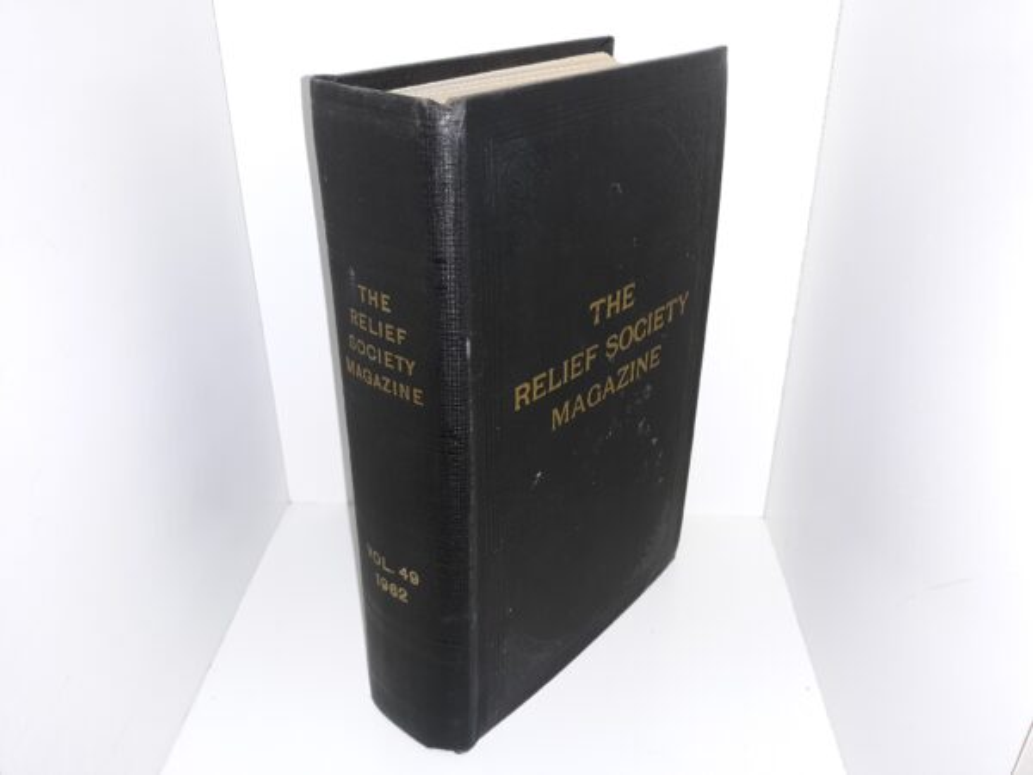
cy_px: 388
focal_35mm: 28
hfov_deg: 63.4
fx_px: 836
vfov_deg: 49.7
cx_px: 516
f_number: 1.7
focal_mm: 3.7
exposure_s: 1/60
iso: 50
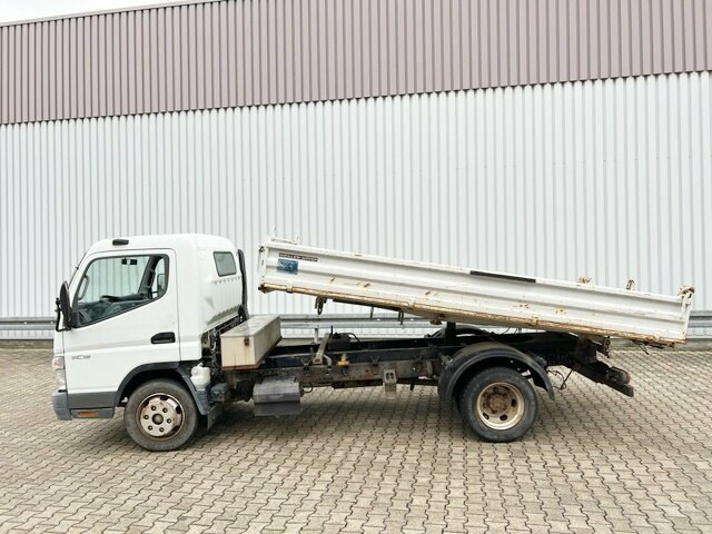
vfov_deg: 53.1
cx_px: 356
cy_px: 267
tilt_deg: +1.1
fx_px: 535
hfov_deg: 67.3
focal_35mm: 26
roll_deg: +1.5
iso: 100
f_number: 1.5
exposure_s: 1/121
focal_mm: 5.7
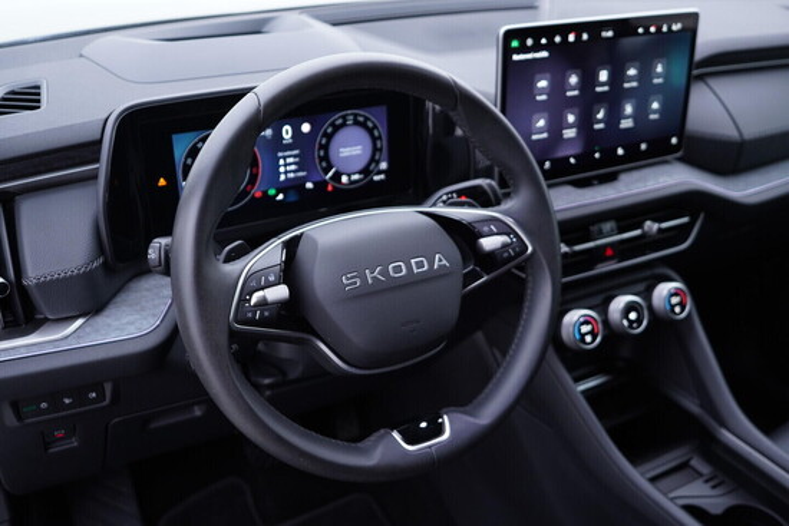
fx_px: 789
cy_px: 263
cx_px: 394
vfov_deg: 36.9
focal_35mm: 36
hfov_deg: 53.1
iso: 200
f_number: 2.8
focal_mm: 24
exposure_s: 1/40
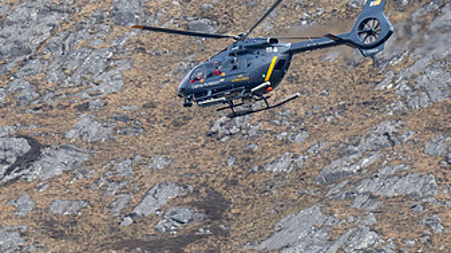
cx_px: 192
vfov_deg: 0.9
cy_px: 78
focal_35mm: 1305
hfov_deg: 1.7
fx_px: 15595
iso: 200
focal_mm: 300
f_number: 4
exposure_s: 1/1250
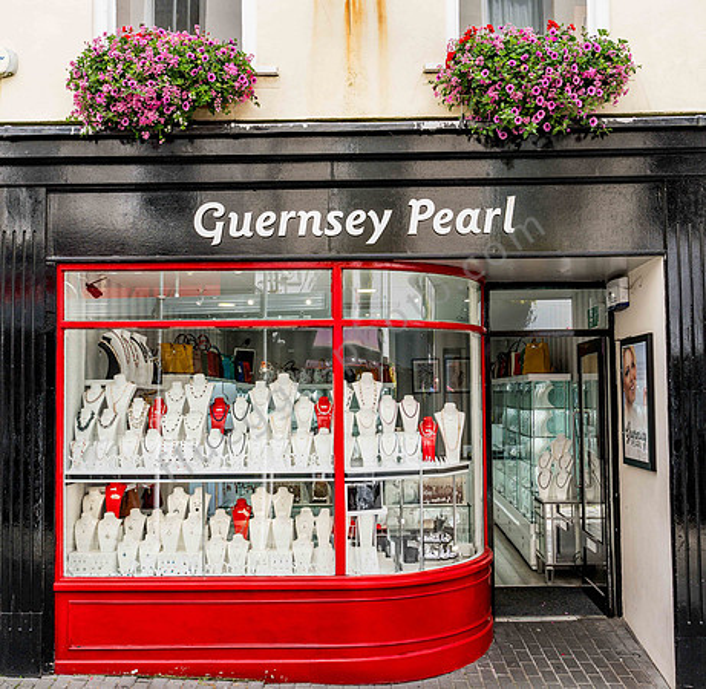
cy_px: 365
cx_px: 343
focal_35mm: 36
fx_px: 822
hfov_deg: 46.5
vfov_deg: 45.5
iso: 200
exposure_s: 1/200
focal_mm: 27
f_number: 8
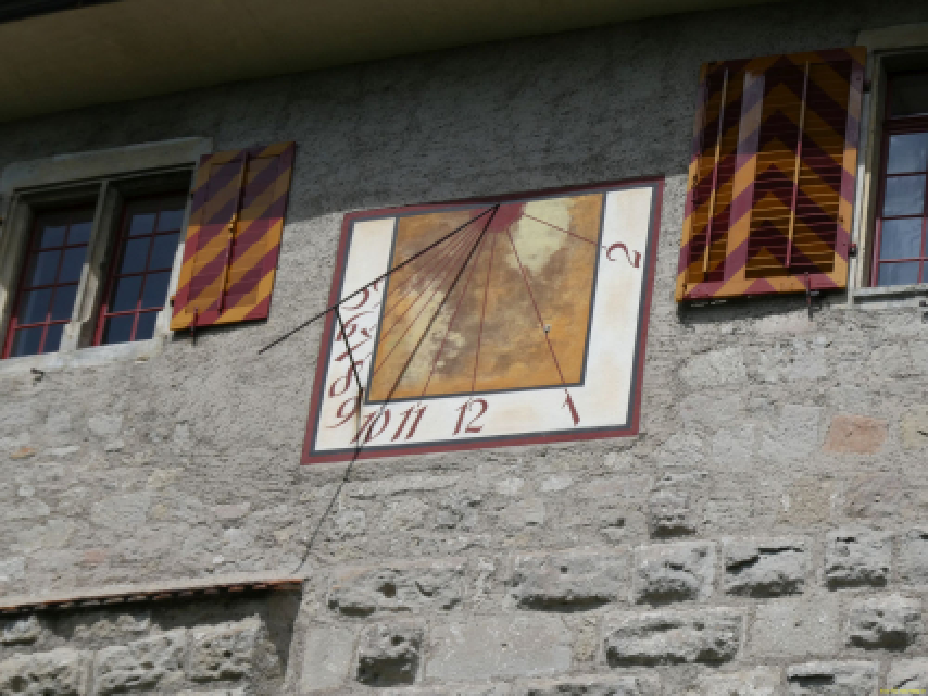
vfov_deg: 11.9
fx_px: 3323
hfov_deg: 15.9
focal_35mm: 124
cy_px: 348
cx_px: 464
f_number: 5.2
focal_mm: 22.3
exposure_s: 1/800
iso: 80
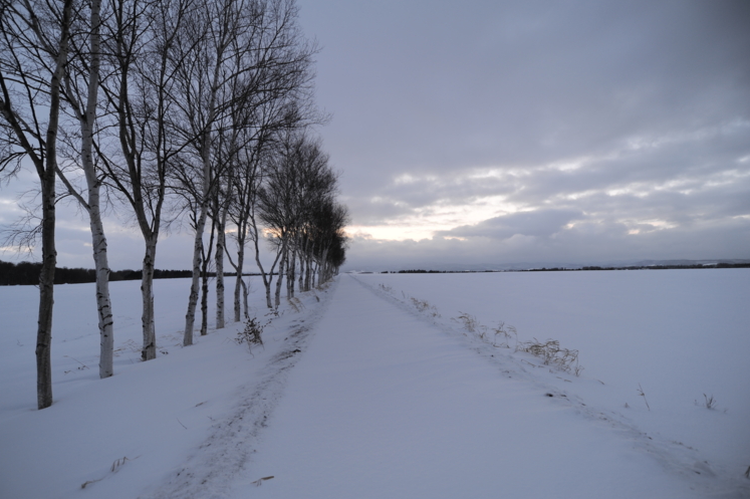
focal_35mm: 15
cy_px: 256
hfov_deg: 100.3
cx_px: 350
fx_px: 312
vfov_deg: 77.2
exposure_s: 1/100
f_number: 2.8
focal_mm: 14
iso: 200
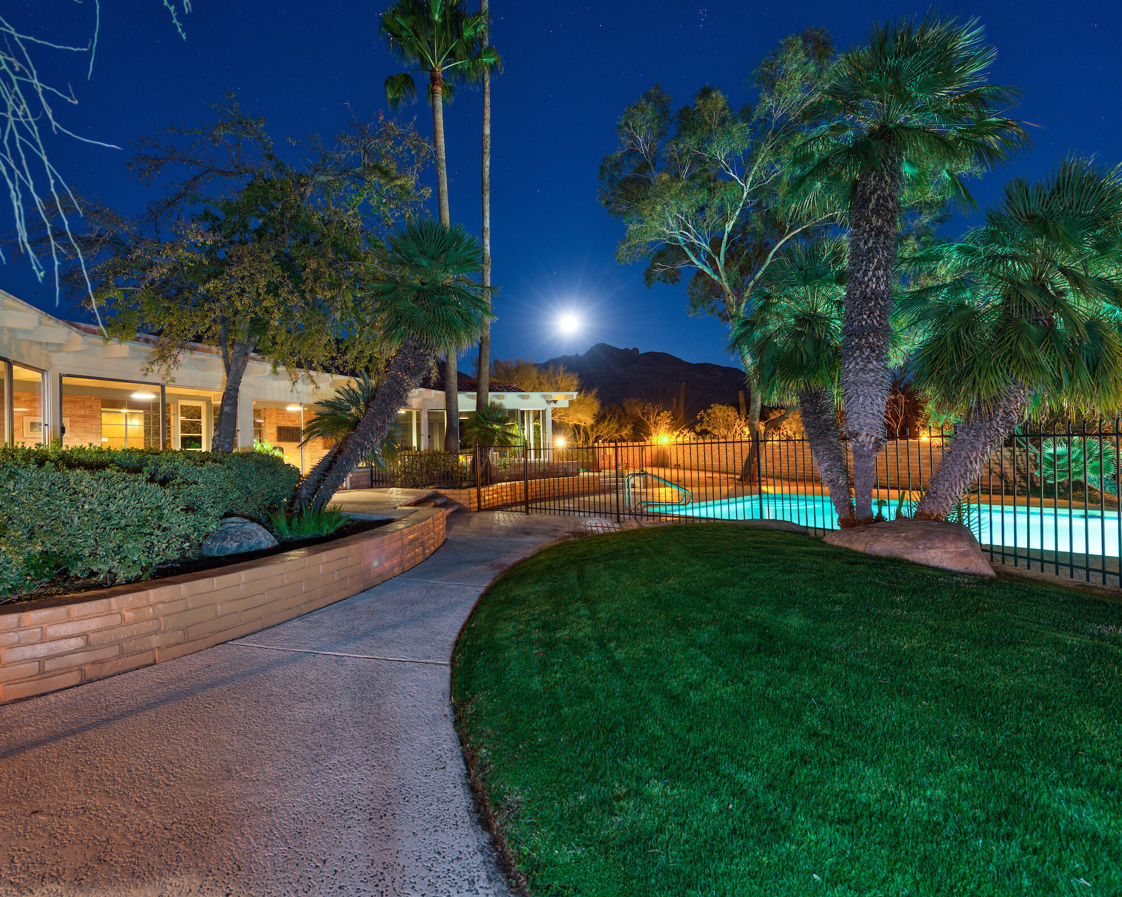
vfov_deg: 80.4
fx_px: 531
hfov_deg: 92.4
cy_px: 443
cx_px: 472
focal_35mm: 16
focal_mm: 14
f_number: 5.6
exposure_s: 13
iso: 100
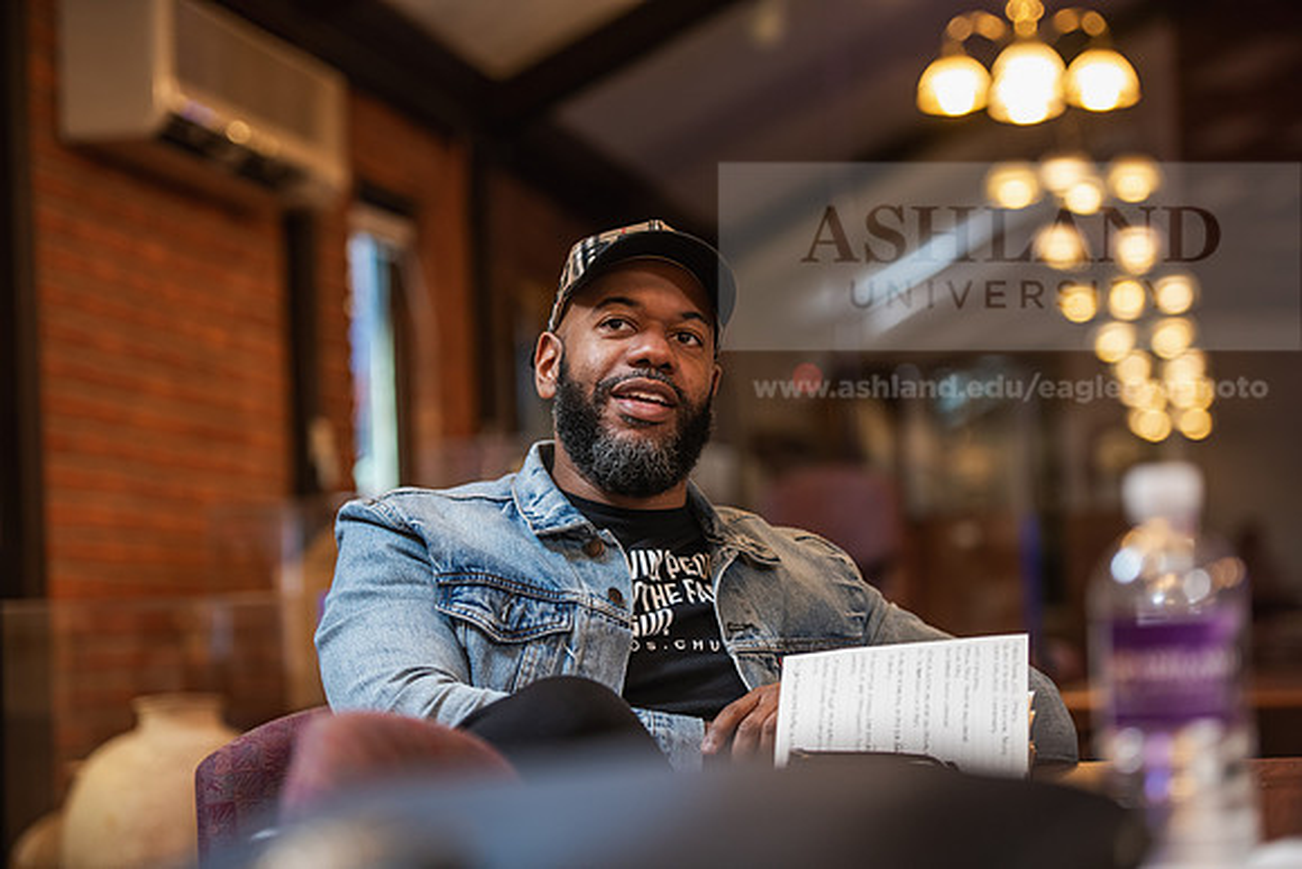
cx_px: 651
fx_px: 3617
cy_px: 434
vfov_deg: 13.7
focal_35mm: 100
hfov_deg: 20.4
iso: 800
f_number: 2.8
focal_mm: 100
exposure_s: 1/160
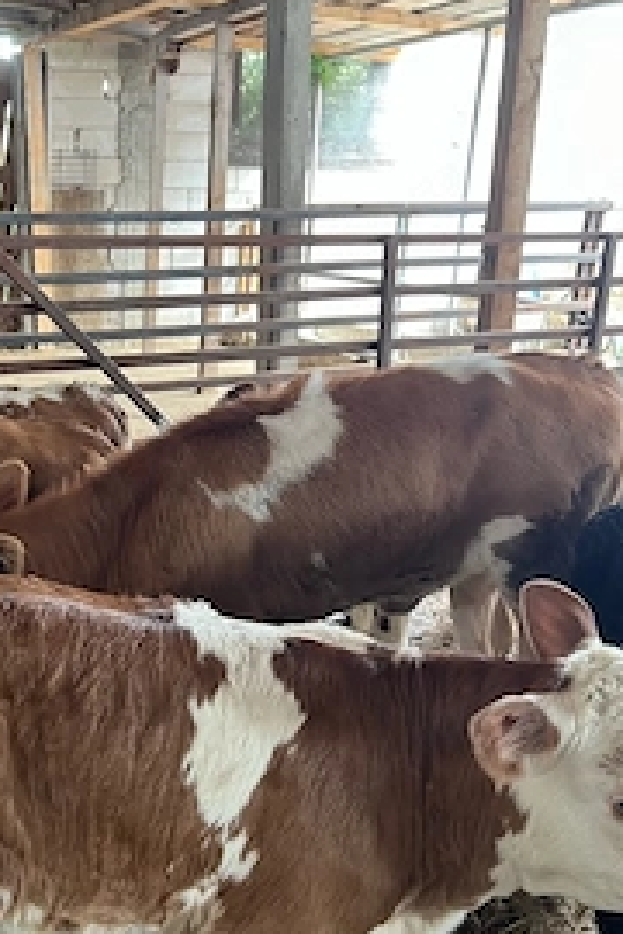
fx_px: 1038
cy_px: 560
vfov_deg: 48.2
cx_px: 149
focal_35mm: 40
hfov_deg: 32.7
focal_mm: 5.7
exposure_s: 1/60
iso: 160
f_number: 1.5
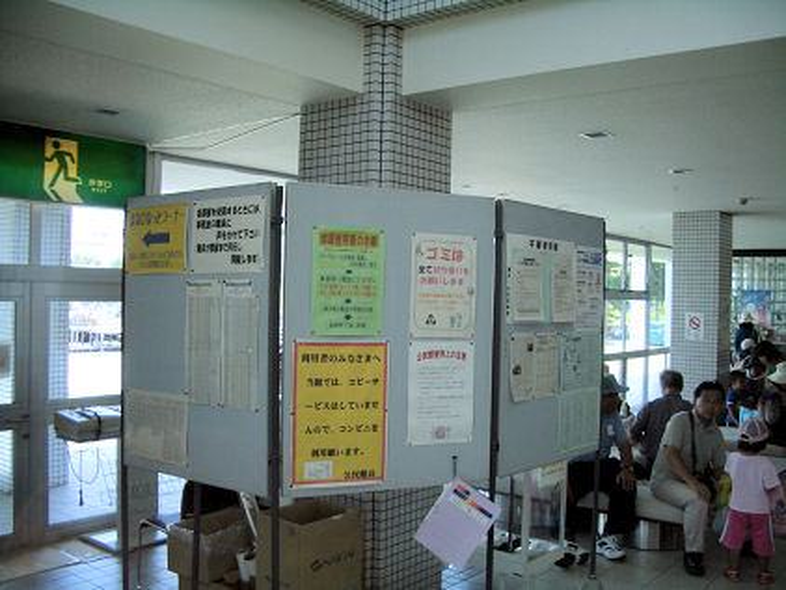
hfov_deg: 52.6
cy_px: 295
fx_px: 795
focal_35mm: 35
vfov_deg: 40.7
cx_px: 393
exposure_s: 1/125
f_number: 2.6
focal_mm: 5.8
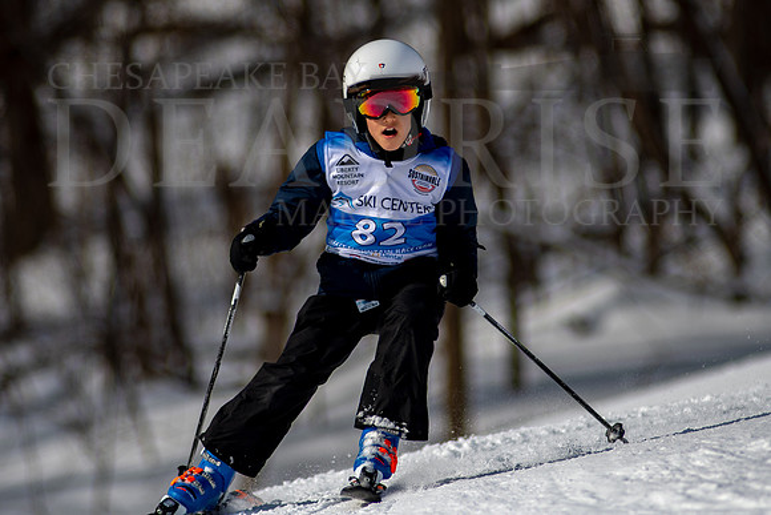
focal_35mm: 529
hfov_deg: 3.9
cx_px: 413
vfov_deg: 2.6
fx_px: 11323
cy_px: 213
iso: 100
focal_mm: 300
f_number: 2.8
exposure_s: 1/8000
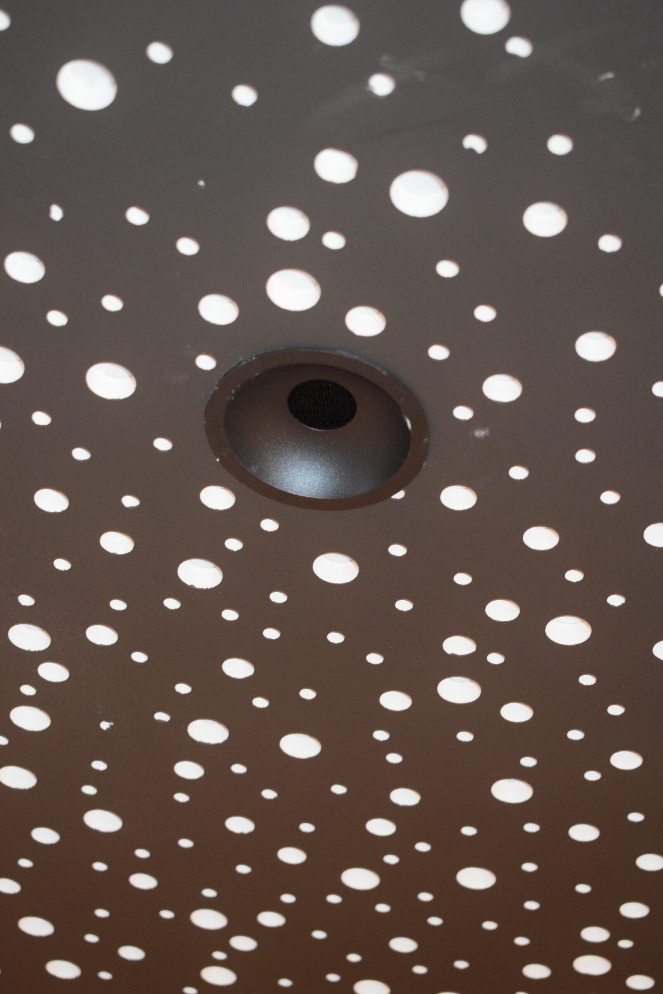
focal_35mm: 72
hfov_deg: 18.9
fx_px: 1989
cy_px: 497
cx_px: 332
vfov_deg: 28.1
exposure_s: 1/30
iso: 3200
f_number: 5.3
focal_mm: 48
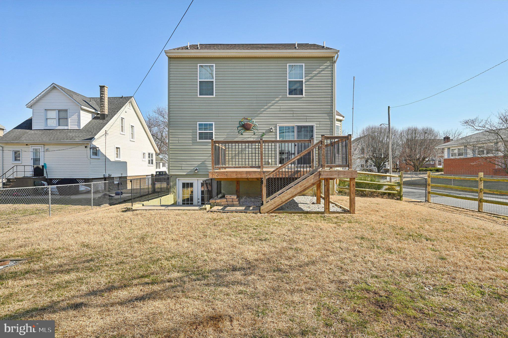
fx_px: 275
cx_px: 254
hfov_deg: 85.5
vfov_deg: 63.1
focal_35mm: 20
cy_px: 169
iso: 100
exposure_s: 1/200
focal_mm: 19.5
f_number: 8
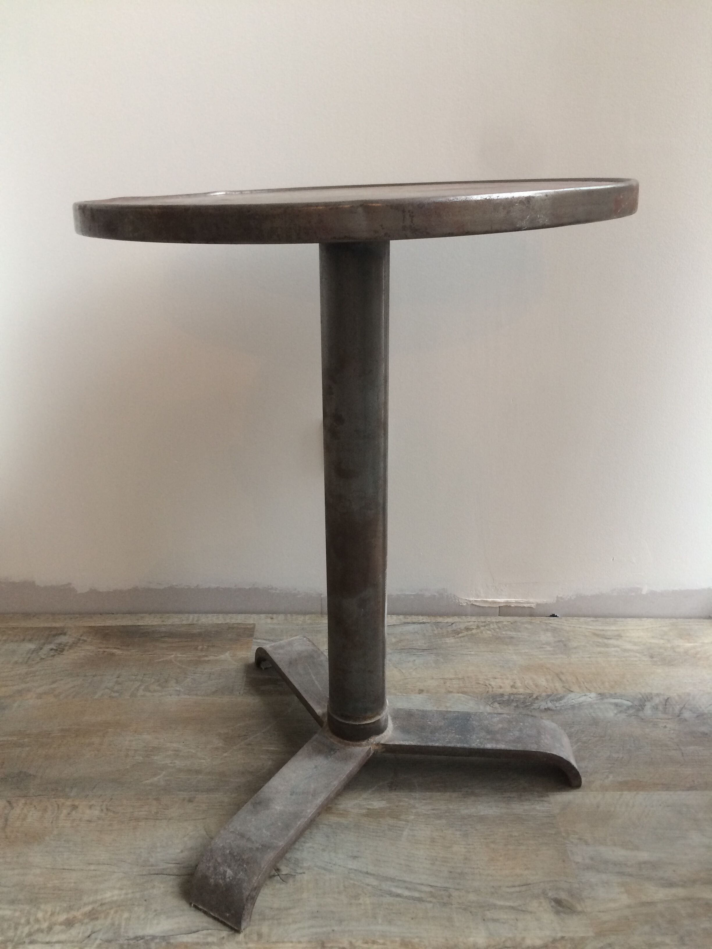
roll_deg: +1.1
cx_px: 356
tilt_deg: -21.4
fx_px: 795
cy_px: 474
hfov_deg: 48.2
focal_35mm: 29
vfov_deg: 61.7
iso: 125
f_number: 2.2
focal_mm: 4.15
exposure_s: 1/33
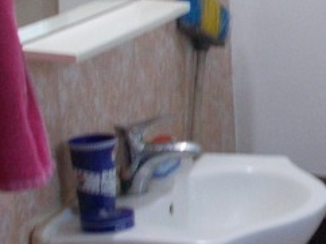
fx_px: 1214
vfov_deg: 11.4
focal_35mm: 129
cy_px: 31
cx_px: 484
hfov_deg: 14.3
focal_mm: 4.6
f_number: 3.2
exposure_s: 1/25
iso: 160
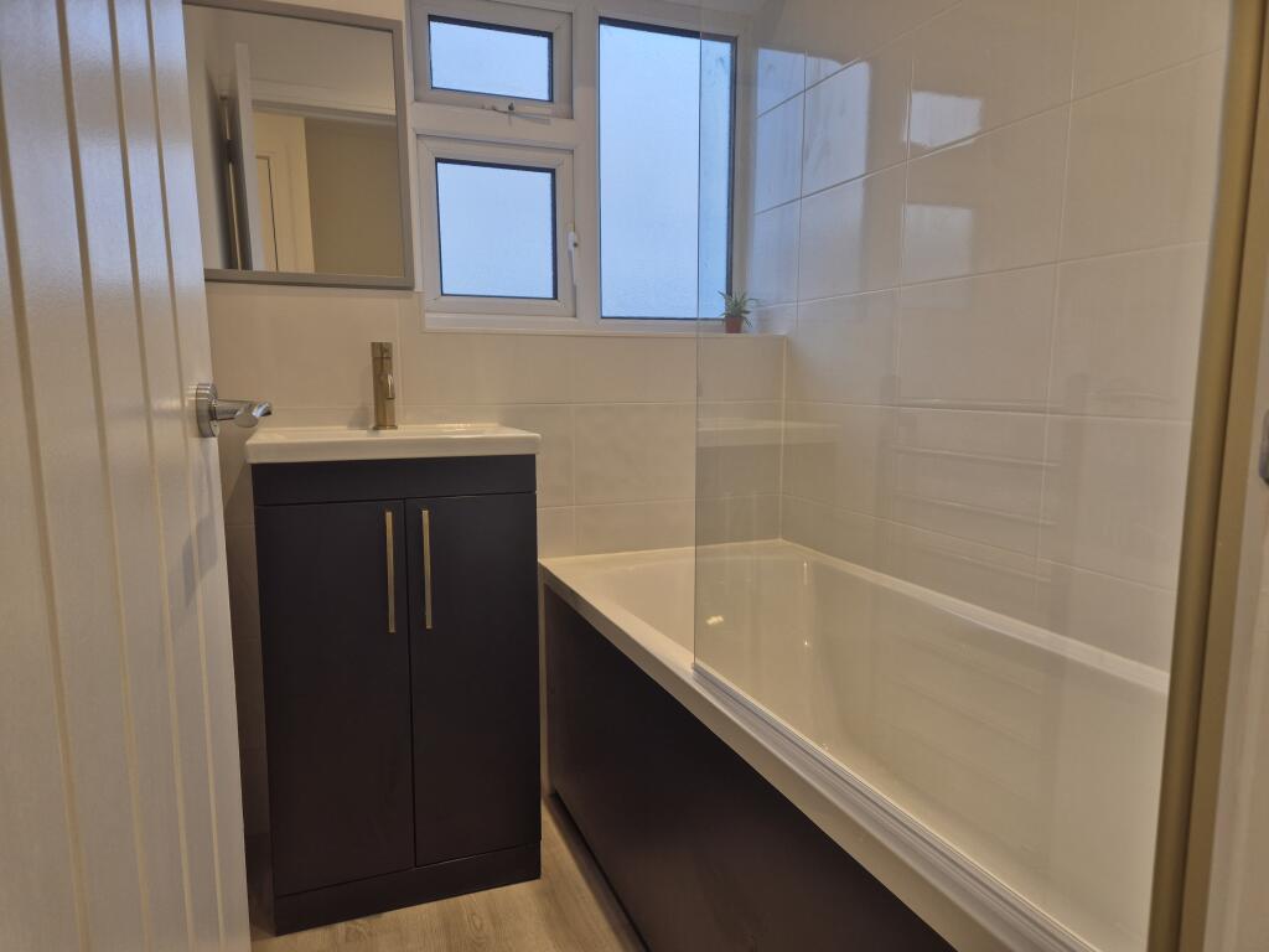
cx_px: 634
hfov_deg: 73.9
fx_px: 843
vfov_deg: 58.9
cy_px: 476
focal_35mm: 23
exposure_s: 1/100
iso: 25
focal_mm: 5.4
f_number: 1.8
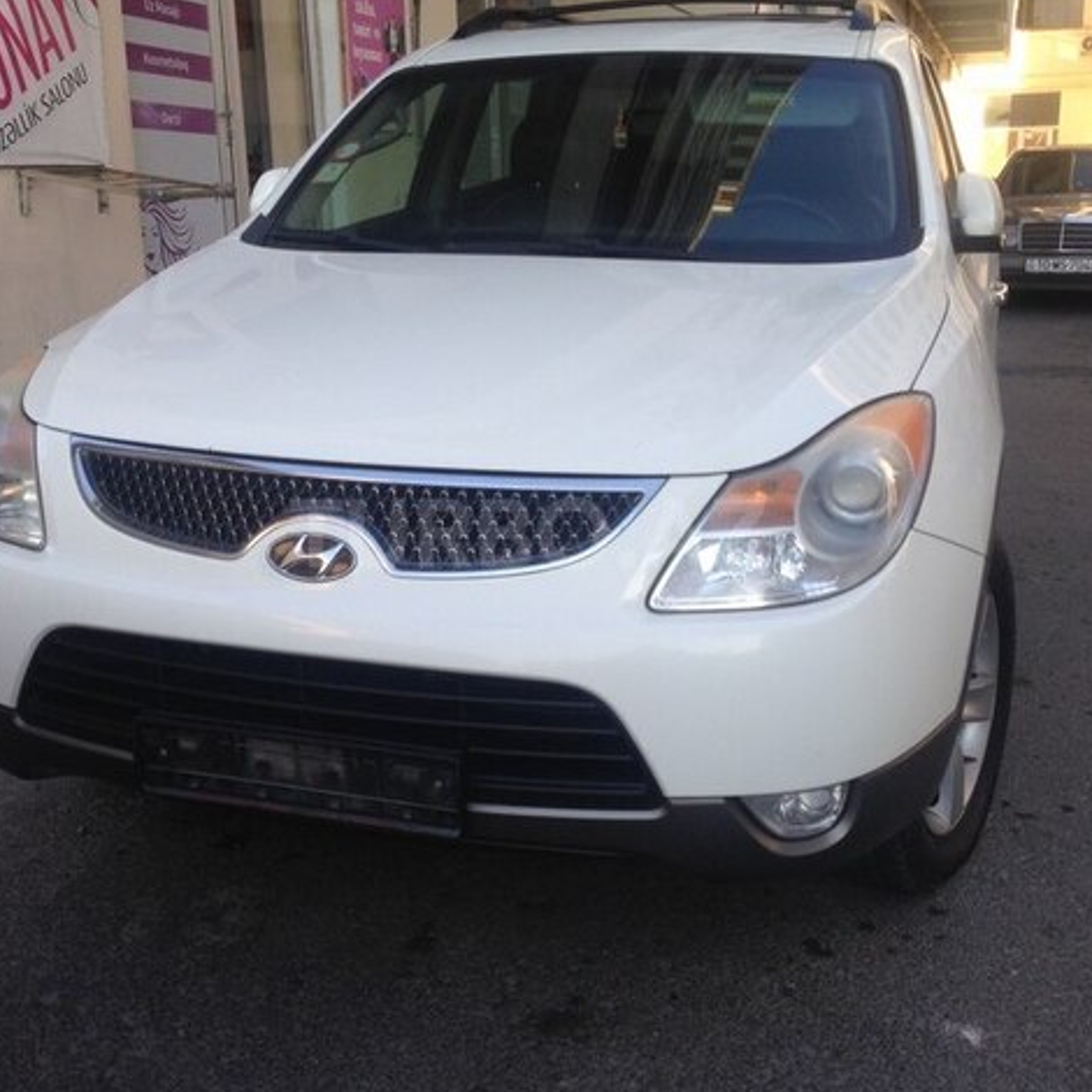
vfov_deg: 40.9
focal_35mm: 41
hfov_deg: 40.9
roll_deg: +1.0
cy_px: 533
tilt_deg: -12.3
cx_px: 527
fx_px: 1463
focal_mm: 4.12
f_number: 2.4
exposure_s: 1/287
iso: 50
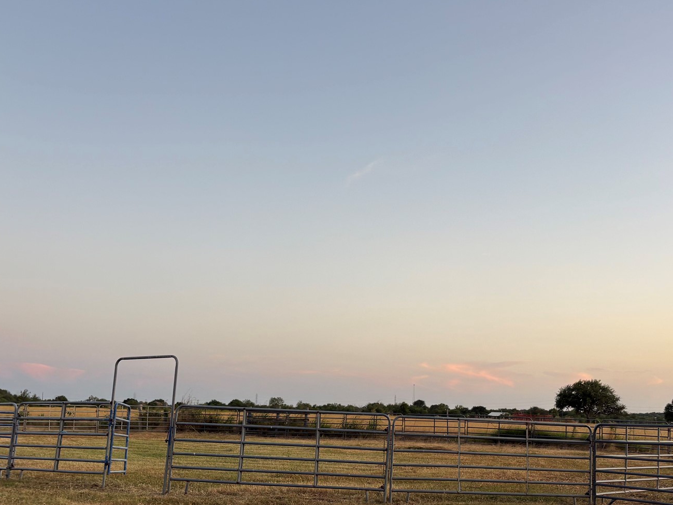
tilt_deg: +4.2
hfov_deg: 45.6
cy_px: 337
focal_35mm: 41
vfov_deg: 34.8
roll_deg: -0.2
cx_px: 399
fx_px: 797
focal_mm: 5.96
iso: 50
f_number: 1.6
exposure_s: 1/122
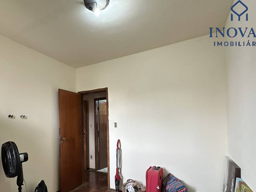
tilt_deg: +0.4
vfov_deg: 60.1
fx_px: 163
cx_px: 91
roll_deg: +0.5
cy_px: 122
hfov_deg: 74.7
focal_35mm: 22
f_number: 2.2
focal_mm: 2.22
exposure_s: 1/120
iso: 250
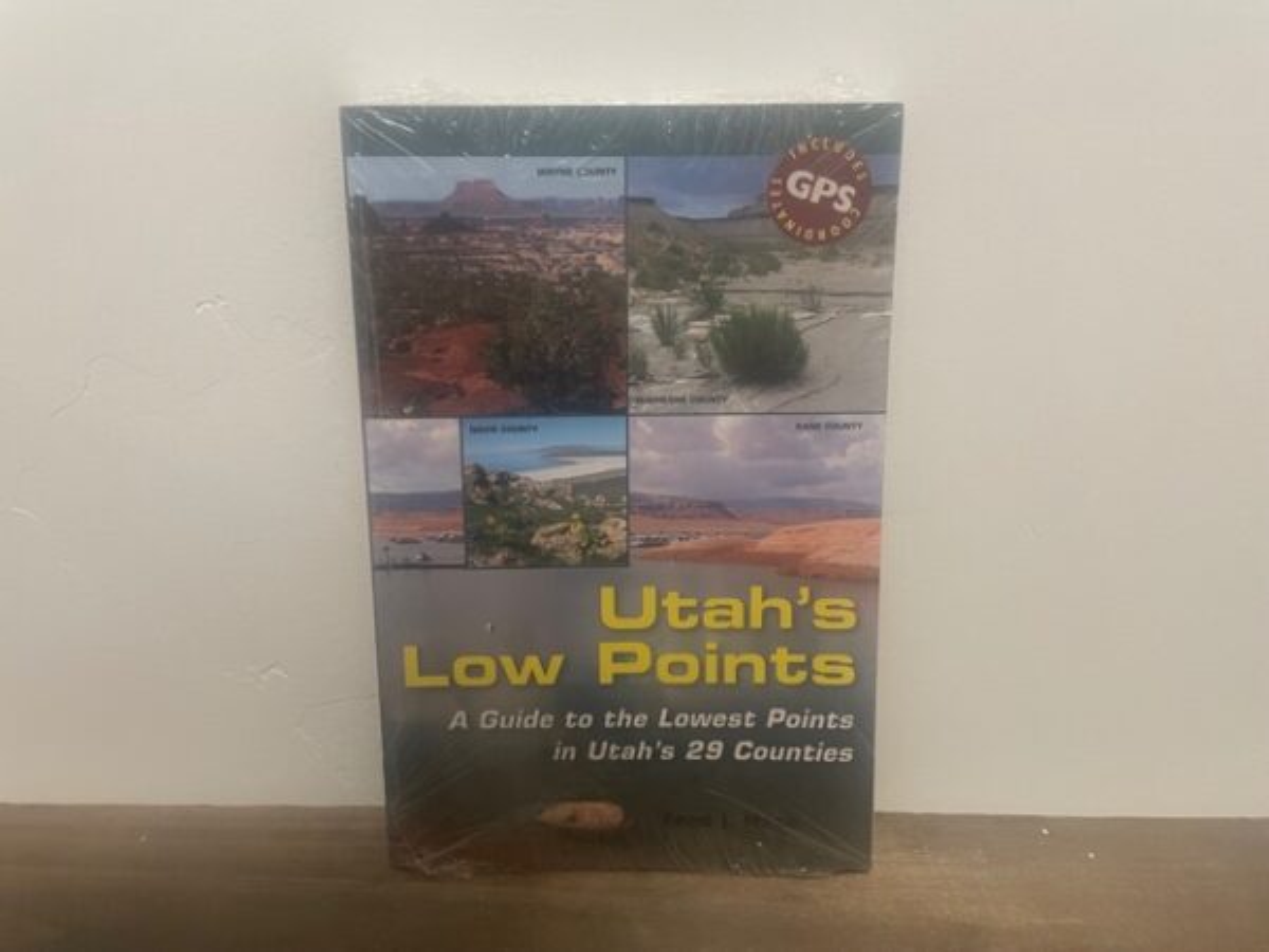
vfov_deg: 53.1
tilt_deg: -19.7
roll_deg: +0.4
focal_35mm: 26
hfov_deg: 67.3
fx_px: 953
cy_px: 476
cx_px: 634
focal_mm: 4.2
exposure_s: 1/60
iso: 250
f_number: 1.6
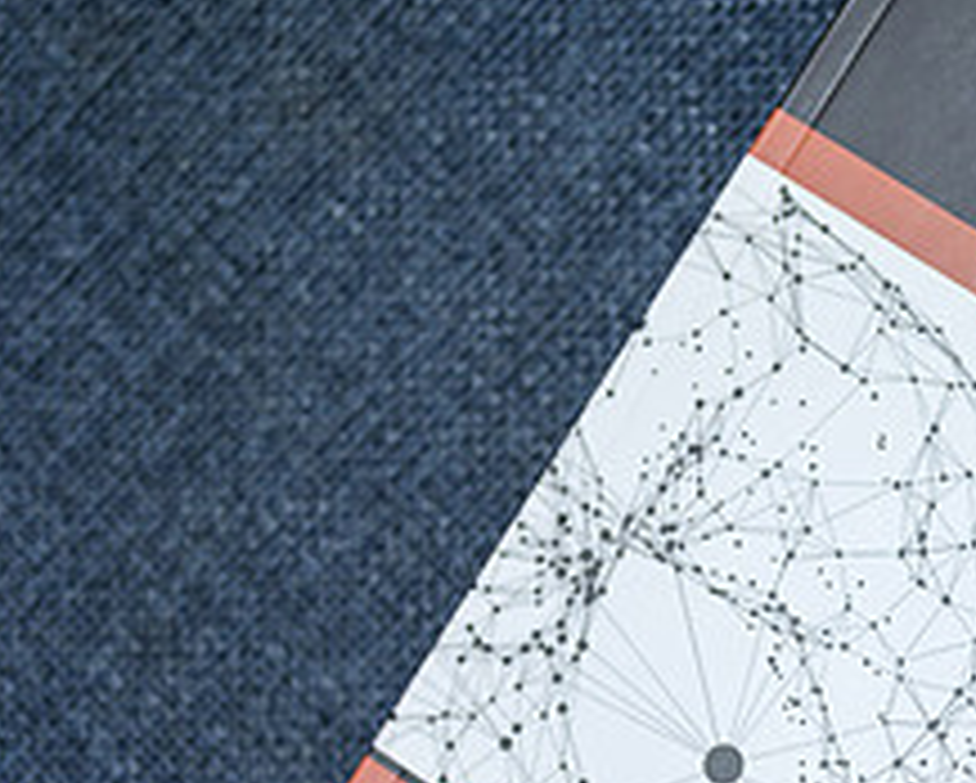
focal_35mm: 126
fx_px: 3643
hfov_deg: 15.0
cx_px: 985
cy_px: 637
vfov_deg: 12.2
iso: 140
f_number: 1.8
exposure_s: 1/250
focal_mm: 50
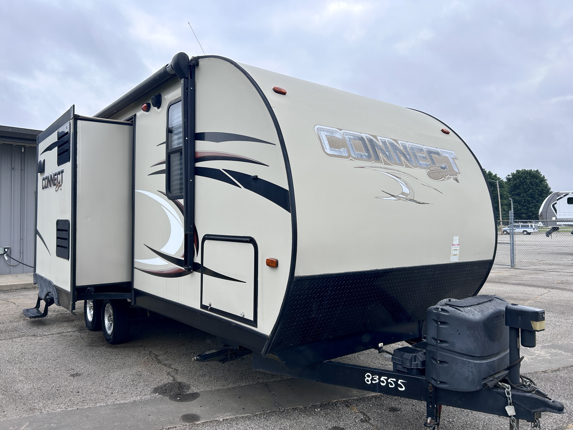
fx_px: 430
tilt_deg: +2.7
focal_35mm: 26
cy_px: 215
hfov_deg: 67.3
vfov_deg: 53.1
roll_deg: +0.4
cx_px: 286
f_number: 1.5
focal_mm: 5.7
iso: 50
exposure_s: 1/2083
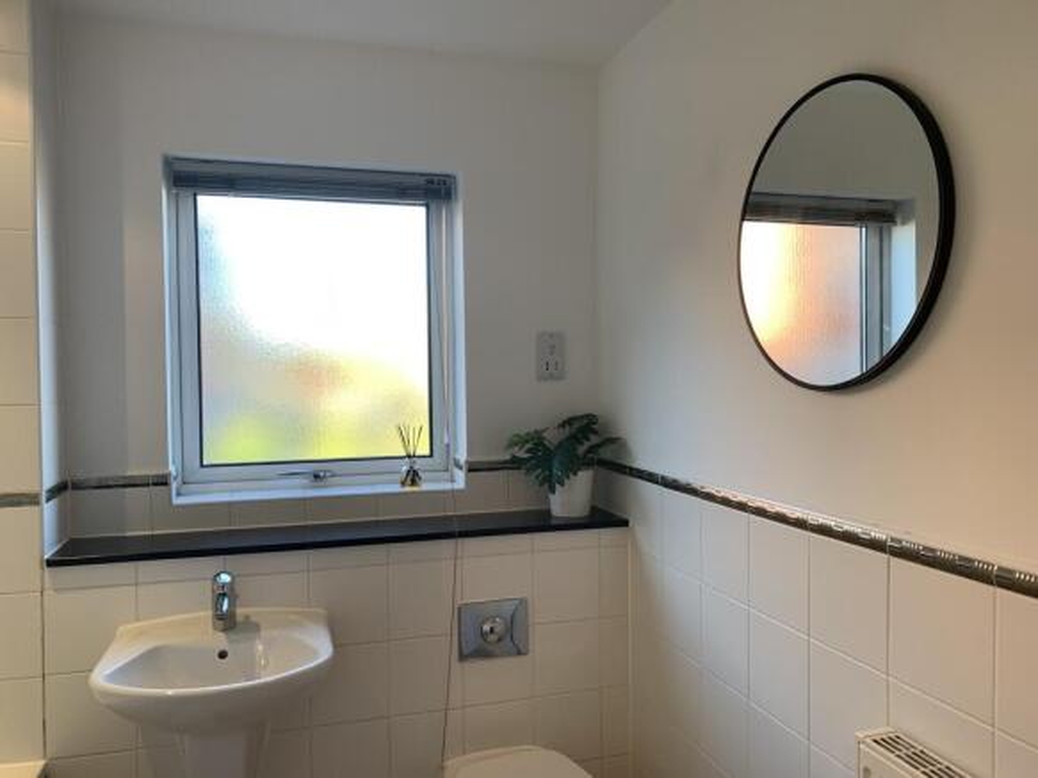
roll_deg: +0.5
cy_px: 389
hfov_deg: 67.3
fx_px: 779
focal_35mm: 26
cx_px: 519
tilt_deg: -2.0
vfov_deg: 53.0
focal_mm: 4.25
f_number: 1.8
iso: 40
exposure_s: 1/100
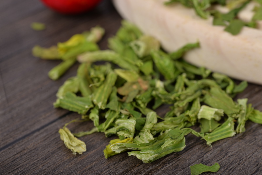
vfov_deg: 15.2
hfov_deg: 22.6
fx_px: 655
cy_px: 88
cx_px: 131
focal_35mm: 90
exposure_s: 1/160
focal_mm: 90
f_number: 18
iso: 100
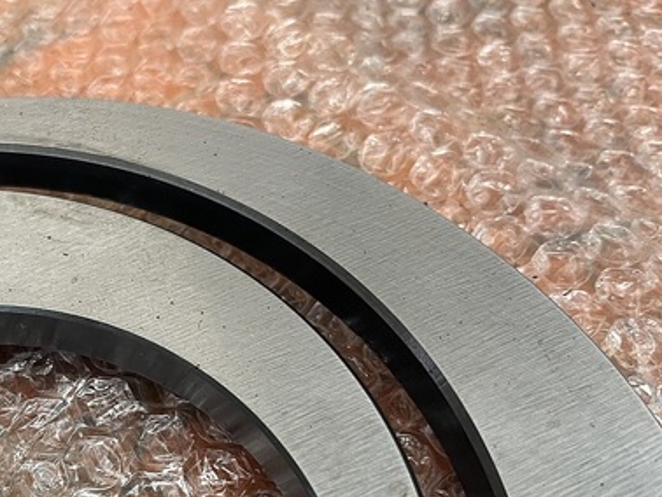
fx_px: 842
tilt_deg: -57.4
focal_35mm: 44
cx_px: 109
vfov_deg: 32.1
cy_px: 394
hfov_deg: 40.7
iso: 125
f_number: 1.6
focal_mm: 5.1
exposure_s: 1/70
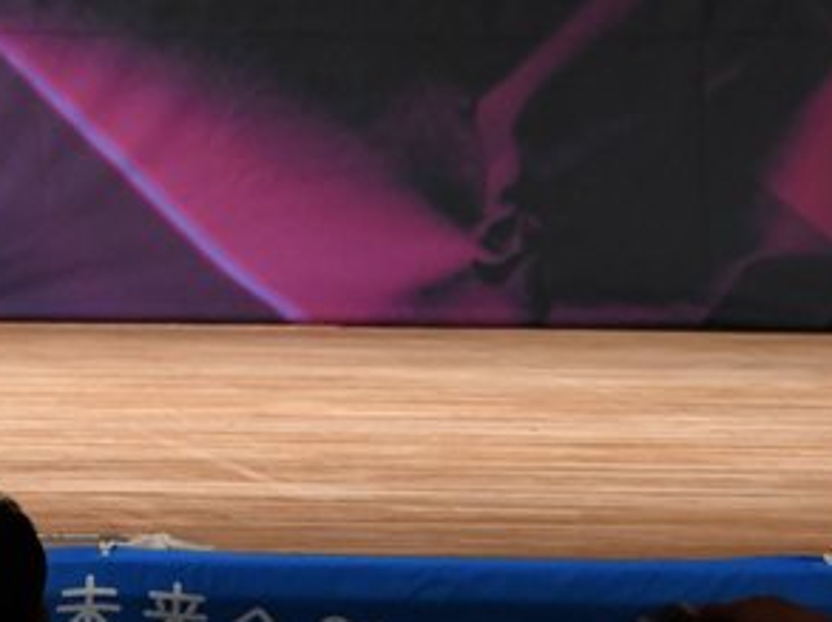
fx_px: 14667
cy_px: -62
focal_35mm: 611
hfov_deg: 3.2
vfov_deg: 2.4
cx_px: -166
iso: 3200
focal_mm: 160
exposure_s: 1/400
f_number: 5.6
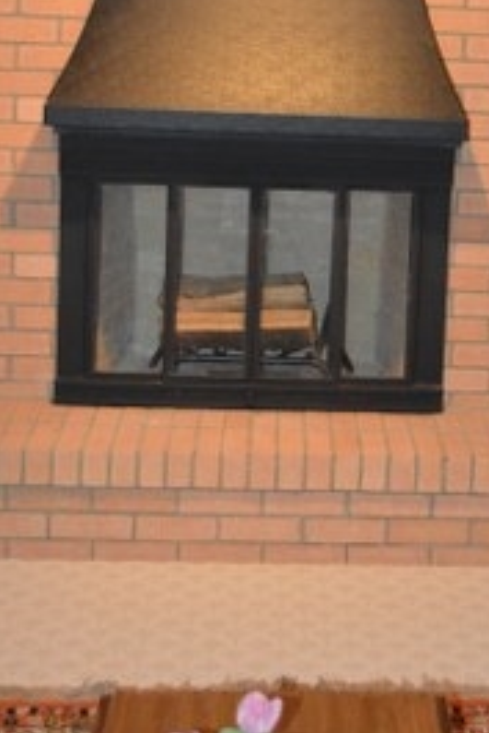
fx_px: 1546
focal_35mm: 76
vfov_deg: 25.8
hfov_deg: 17.8
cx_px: 413
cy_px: 75
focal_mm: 28
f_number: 4.5
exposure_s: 1/60
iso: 3200
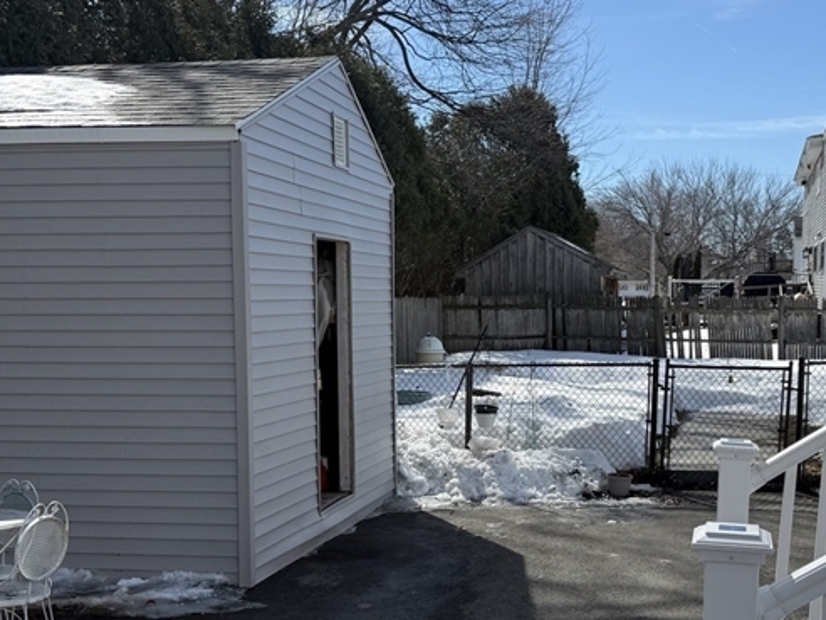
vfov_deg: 29.0
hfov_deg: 38.1
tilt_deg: -4.5
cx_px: 490
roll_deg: -0.6
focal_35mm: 50
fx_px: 1193
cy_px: 380
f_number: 1.78
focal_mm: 6.76
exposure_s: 1/4405
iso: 80
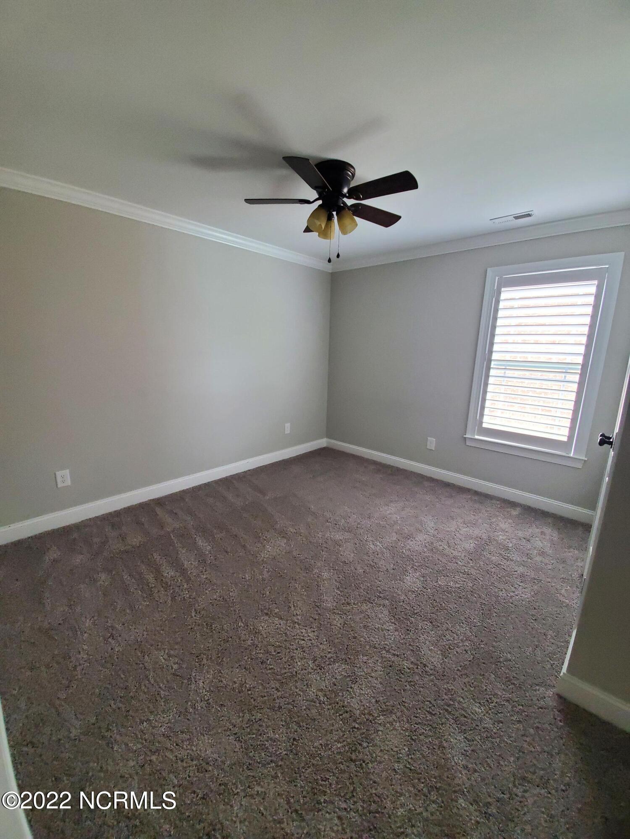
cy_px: 420
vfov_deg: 106.2
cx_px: 315
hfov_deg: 89.9
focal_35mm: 13
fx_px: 315
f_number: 2.2
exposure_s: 1/33
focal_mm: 1.8
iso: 400
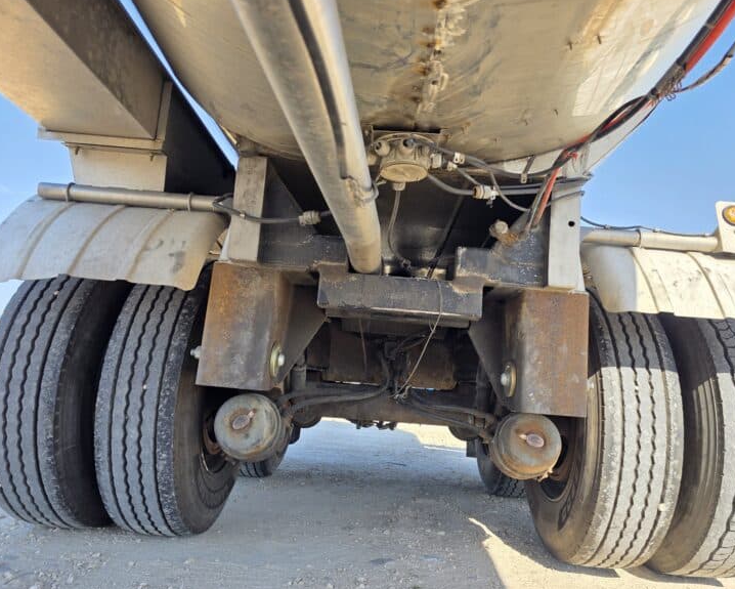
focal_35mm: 25
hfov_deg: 68.0
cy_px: 302
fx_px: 544
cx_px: 387
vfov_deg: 56.8
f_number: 1.7
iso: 80
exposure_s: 1/1614
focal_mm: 6.3
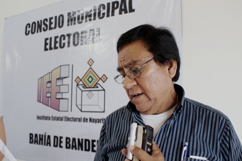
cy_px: 80
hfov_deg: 62.0
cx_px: 121
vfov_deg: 43.5
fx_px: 201
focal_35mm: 30
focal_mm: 20
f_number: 4
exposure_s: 1/20
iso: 400
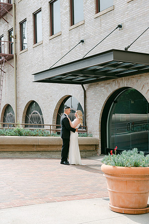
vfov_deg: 39.6
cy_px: 112
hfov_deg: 26.9
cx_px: 74
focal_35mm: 50
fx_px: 311
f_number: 4
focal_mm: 50
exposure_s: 1/500
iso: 100
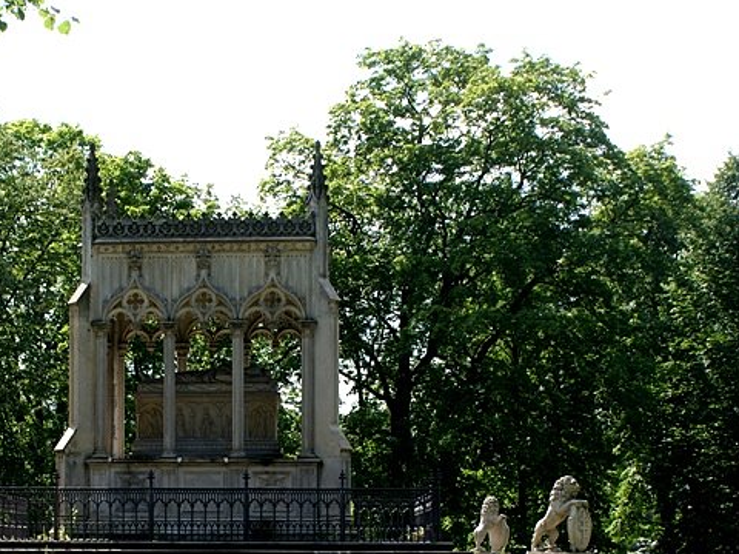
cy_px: 384
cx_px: 147
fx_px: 1494
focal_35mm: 70
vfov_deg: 20.9
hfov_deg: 27.2
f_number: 8
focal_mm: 30
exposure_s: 1/125
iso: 100
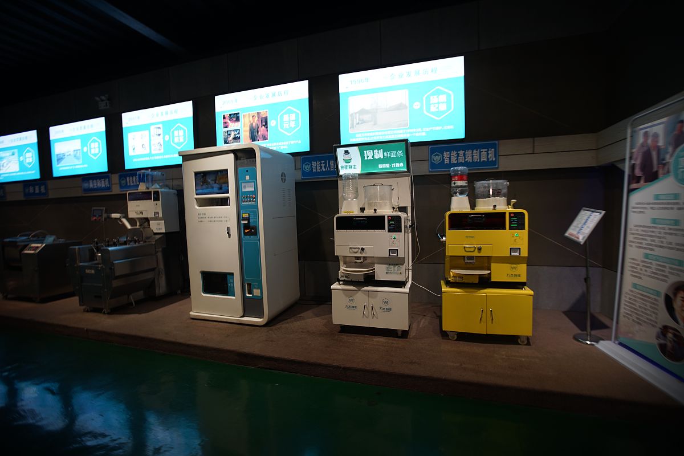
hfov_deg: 96.7
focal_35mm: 16
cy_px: 228
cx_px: 342
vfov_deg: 73.7
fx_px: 304
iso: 125
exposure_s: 1/60
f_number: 2.8
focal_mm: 16
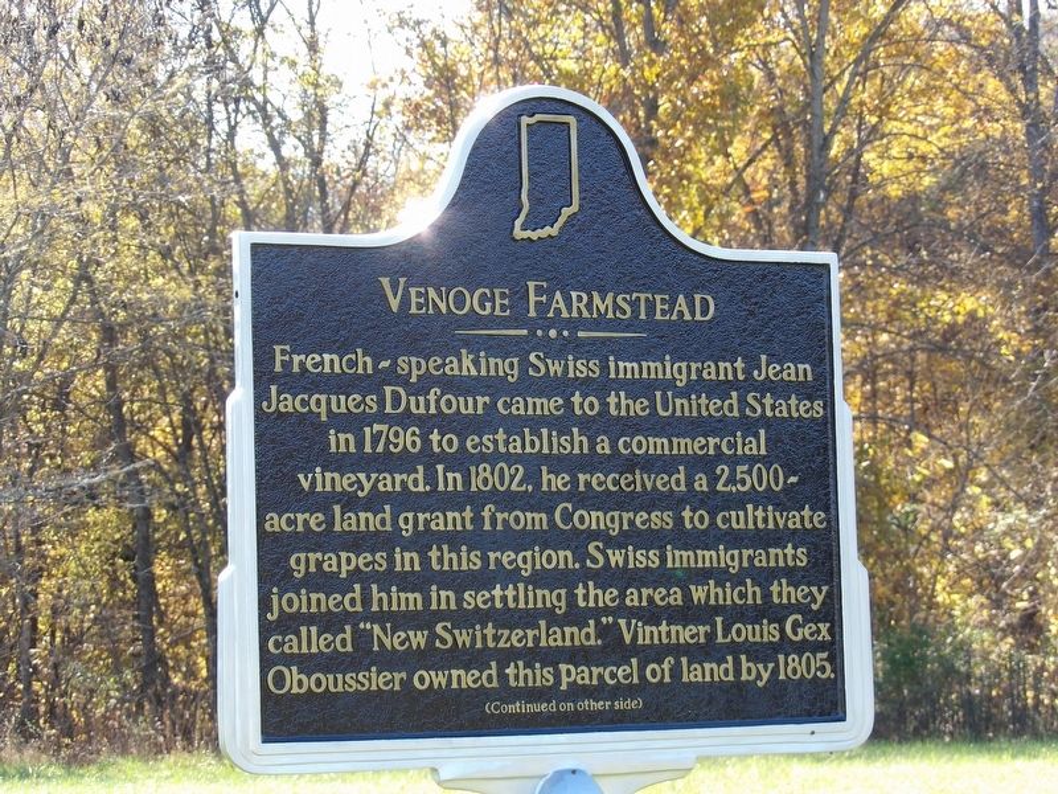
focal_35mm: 143
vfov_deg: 10.4
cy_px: 397
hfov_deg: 13.8
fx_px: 4371
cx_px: 529
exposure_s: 1/100
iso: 108
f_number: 4.3
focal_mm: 25.6
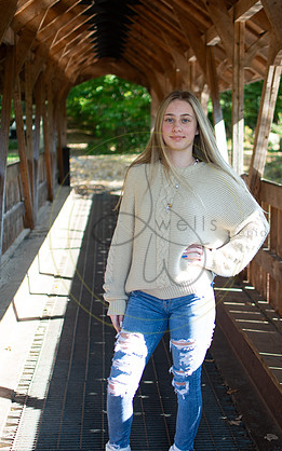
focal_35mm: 57
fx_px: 701
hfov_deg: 22.7
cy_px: 231
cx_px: 152
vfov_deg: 35.7
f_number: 2.5
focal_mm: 35
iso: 100
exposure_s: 1/200
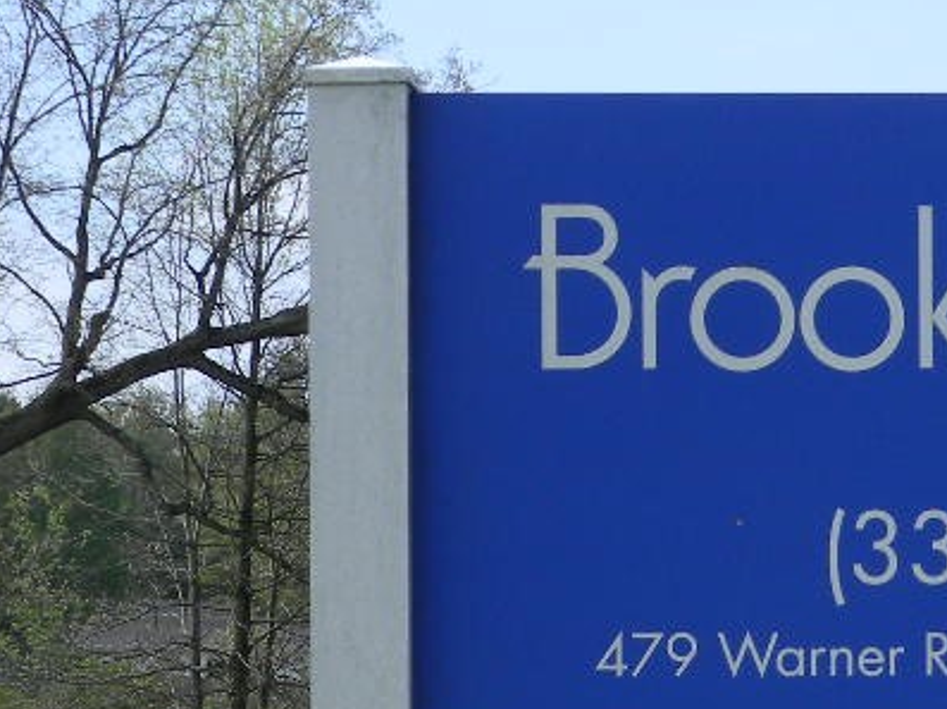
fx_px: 4729
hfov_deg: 11.2
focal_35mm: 173
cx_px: 1214
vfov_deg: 8.5
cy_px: 735
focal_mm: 12.2
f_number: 4.3
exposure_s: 1/514
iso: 80
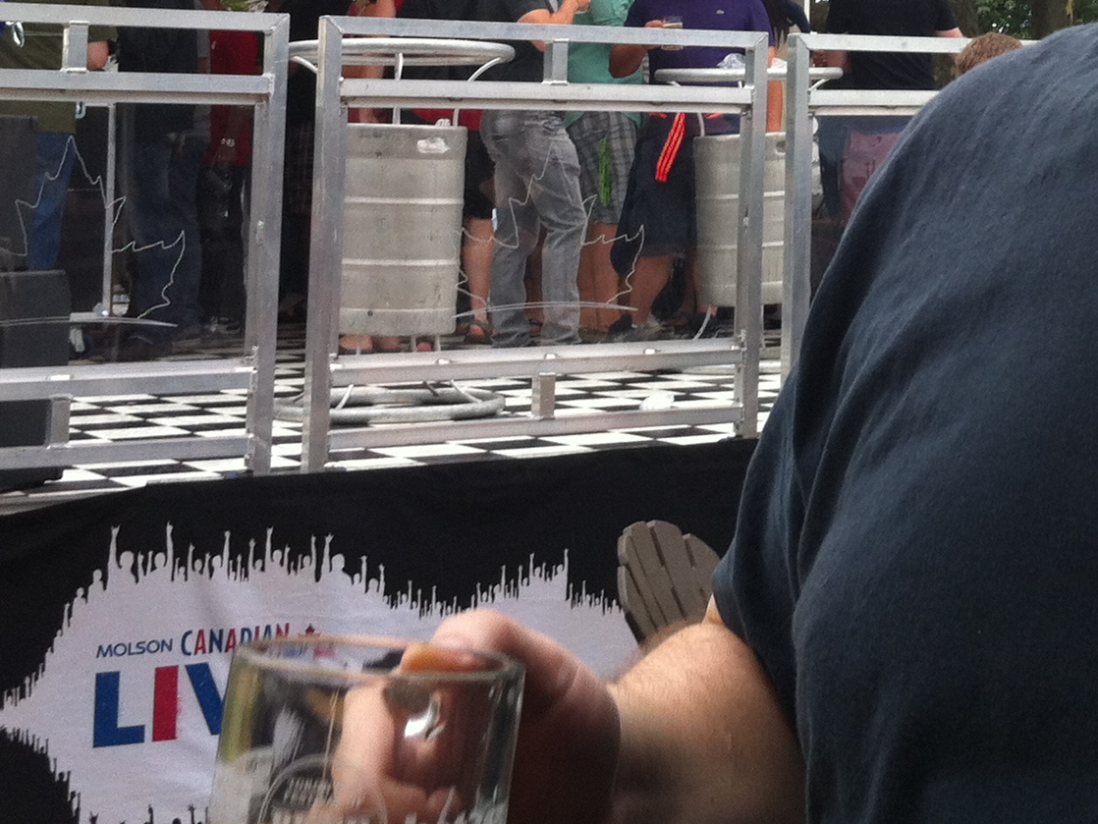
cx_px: 934
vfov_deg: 17.9
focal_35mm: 81
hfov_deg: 23.6
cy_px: 42
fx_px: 2570
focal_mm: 3.85
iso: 80
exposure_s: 1/302
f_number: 2.8
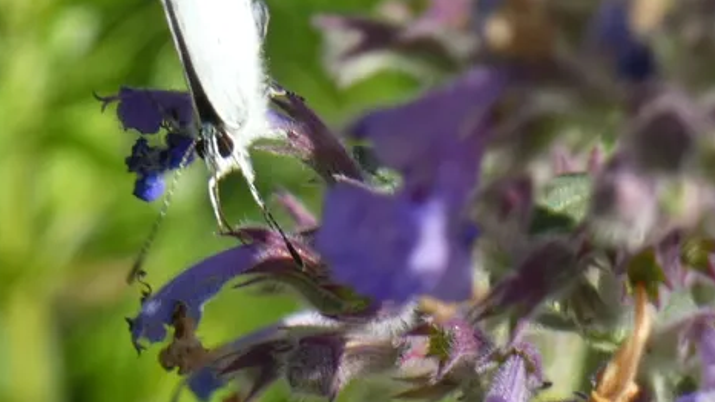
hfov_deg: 3.0
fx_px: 13725
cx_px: 327
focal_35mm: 724
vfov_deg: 1.7
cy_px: 72
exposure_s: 1/100
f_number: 5.6
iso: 80
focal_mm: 86.7
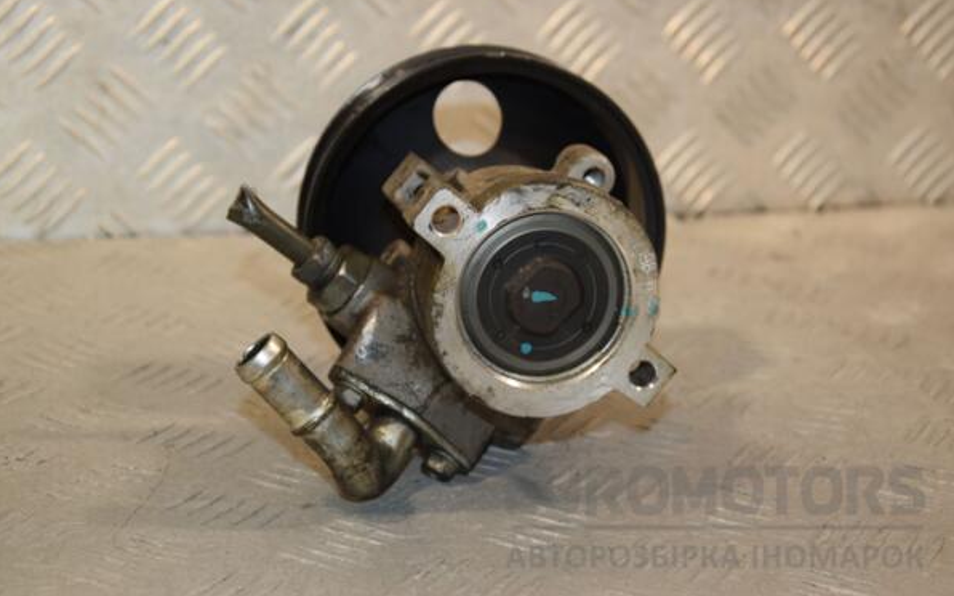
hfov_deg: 26.8
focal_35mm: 77
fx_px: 2001
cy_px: 277
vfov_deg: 16.9
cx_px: 475
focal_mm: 50
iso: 800
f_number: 6.3
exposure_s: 1/200
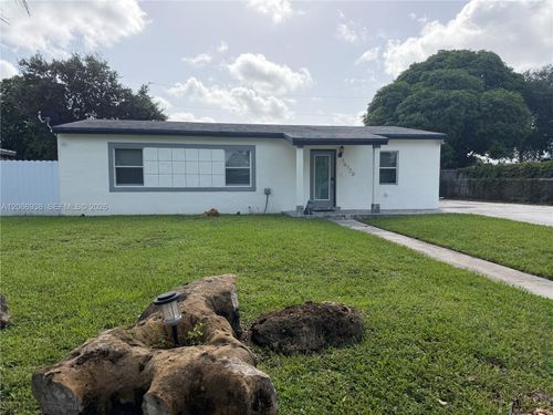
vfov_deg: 56.8
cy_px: 208
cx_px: 276
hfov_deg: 71.6
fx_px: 383
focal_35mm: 24
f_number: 1.78
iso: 100
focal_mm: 6.76
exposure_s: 1/5319
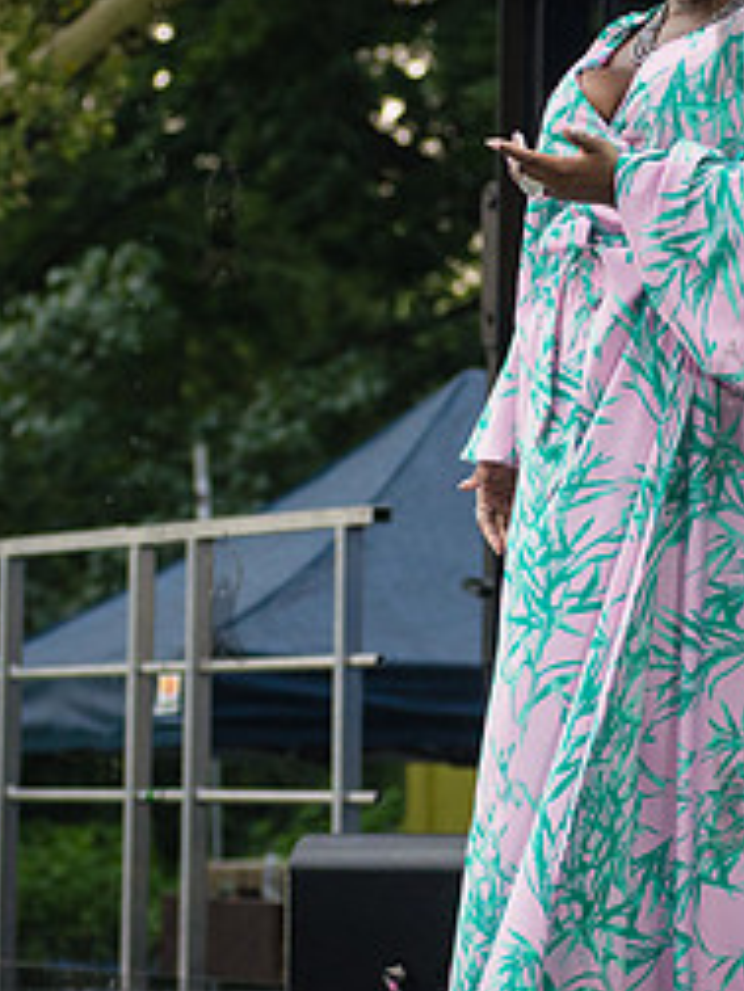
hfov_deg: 8.3
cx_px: 728
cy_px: 407
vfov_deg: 11.2
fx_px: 5072
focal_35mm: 177
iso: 1600
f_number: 4
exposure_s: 1/640
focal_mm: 80
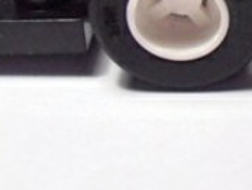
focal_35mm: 191
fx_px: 1392
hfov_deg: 9.9
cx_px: 423
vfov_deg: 7.6
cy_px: -102
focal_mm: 6.61
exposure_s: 1/40
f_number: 3.9
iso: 80
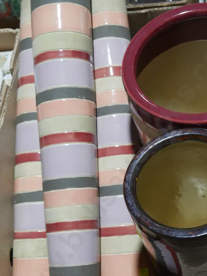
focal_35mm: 63
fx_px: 502
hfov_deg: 23.2
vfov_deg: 30.6
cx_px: 130
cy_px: 166
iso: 320
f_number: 5.1
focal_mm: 23
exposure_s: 1/60
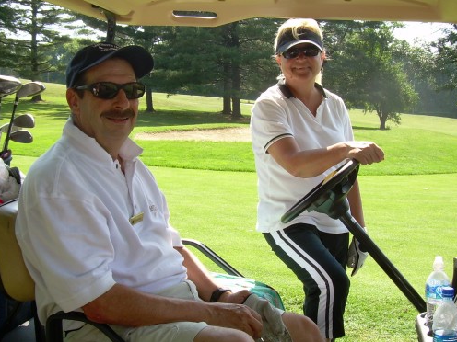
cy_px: 162
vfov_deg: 29.7
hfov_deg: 38.9
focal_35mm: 49
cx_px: 231
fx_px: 647
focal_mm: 6.3
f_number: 4.6
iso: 50
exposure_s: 1/136
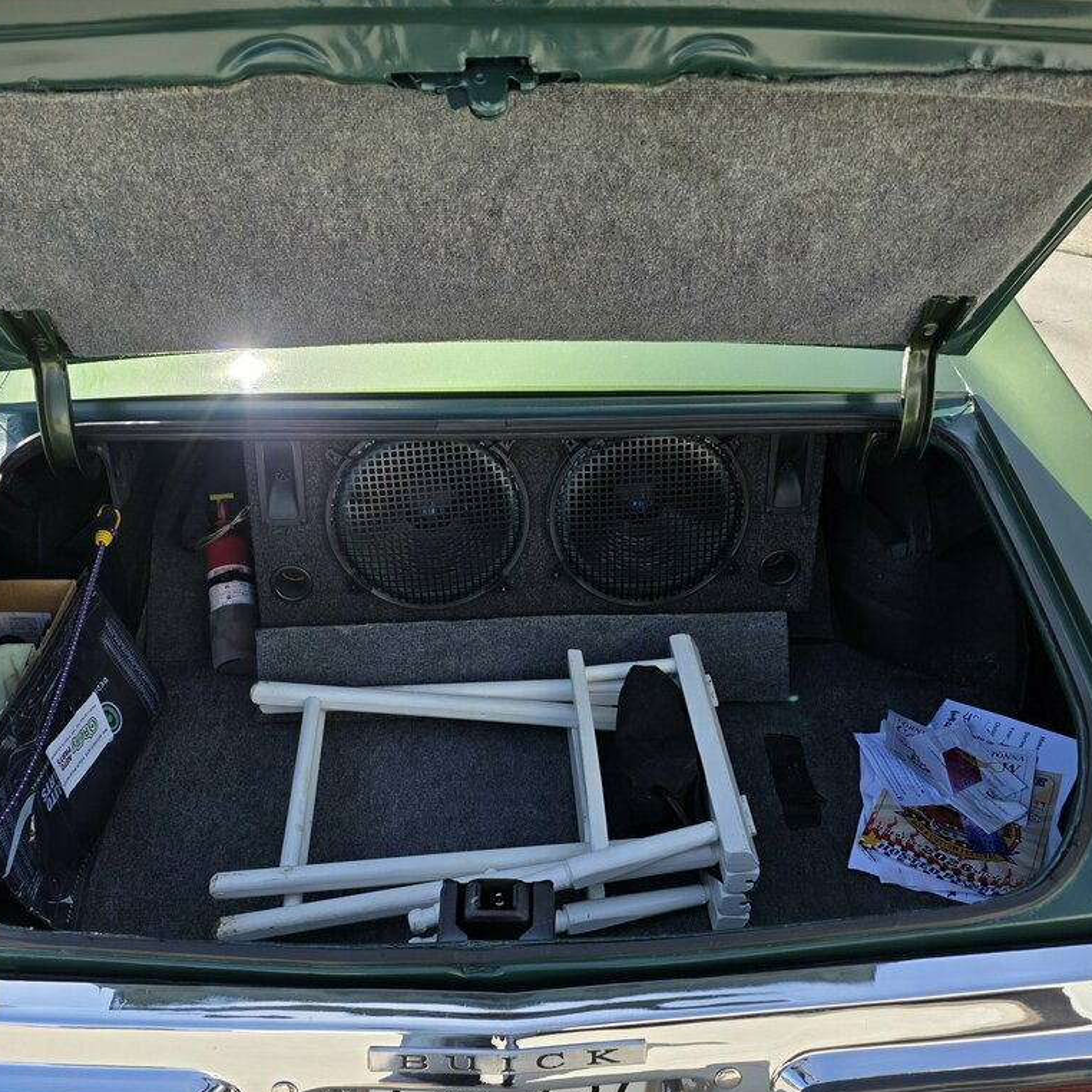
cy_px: 540
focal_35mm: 32
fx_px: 1142
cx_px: 525
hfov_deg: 51.1
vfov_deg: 51.1
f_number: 1.7
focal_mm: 6.3
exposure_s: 1/2192
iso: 80
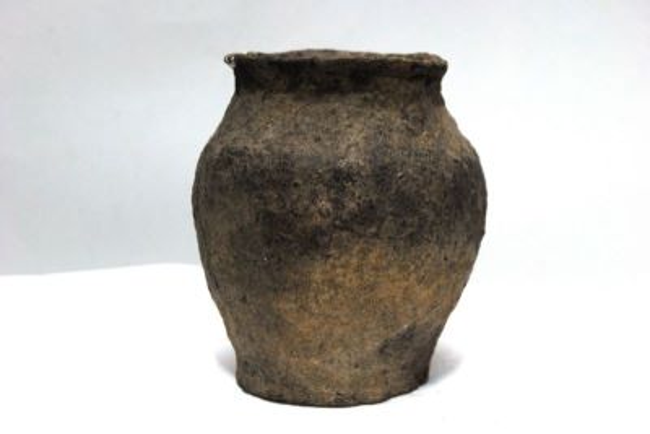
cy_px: 217
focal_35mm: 63
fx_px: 1138
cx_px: 325
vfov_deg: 21.6
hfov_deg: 31.9
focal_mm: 42
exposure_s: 1/1.6
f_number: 9
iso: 400
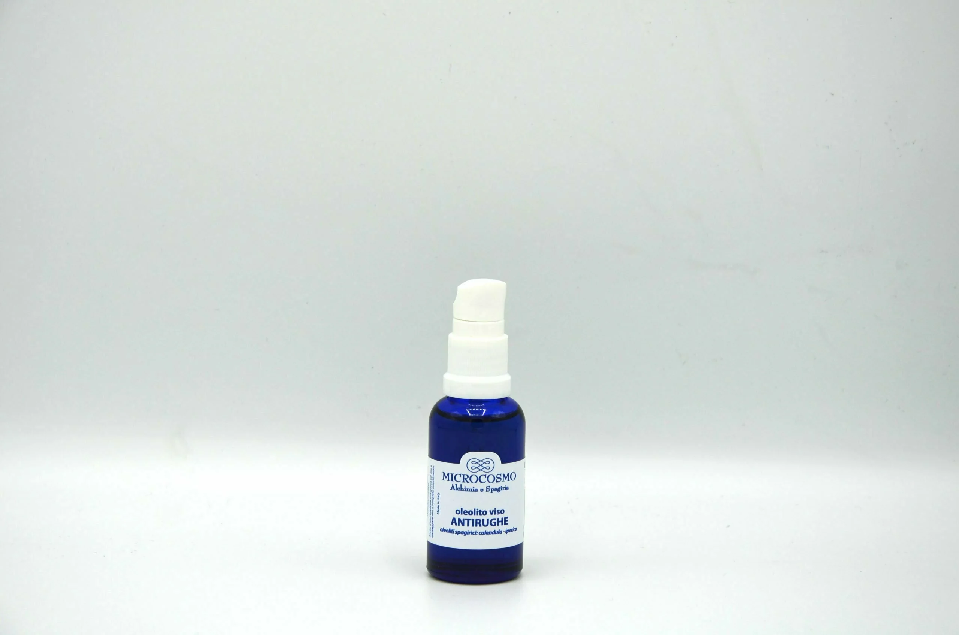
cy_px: 318
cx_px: 480
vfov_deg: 13.0
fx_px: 2791
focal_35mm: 105
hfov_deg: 19.5
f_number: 8
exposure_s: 1/500
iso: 125
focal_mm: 70
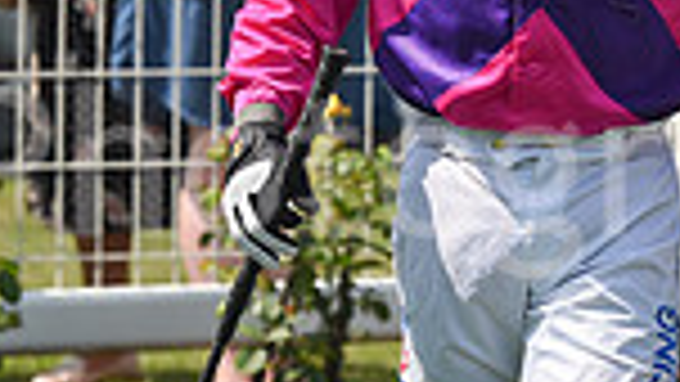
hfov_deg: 3.2
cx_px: 540
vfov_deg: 1.8
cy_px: -47
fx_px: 12317
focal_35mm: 683
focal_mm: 170
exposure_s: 1/2000
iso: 400
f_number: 6.3
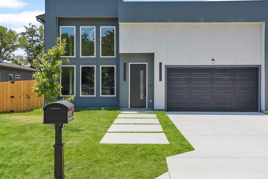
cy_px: 80
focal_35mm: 45
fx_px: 335
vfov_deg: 29.8
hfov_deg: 43.6
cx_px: 137
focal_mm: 24
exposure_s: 1/1250
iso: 640
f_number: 9
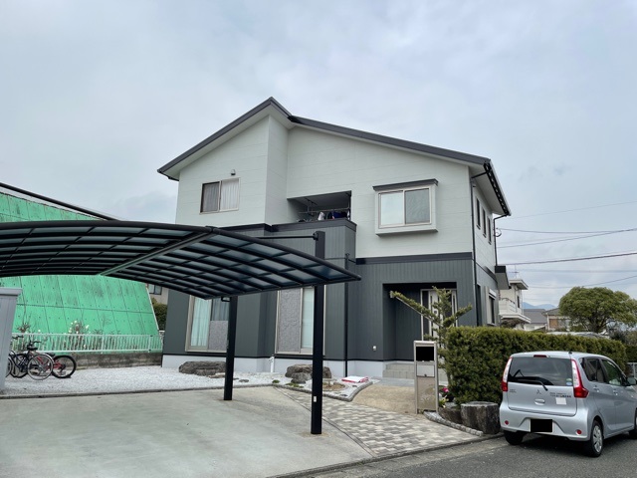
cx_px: 318
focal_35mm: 26
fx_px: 478
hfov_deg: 67.3
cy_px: 239
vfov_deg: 53.1
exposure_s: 1/3509
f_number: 1.6
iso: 32
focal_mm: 4.2
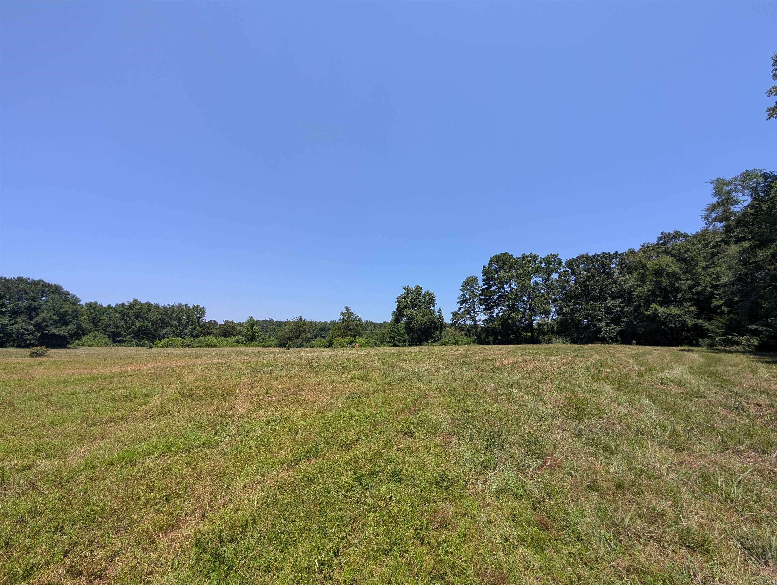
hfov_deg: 110.5
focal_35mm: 12
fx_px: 270
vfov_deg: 94.6
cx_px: 388
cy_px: 292
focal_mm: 2.02
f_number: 1.7
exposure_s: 1/2016
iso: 56
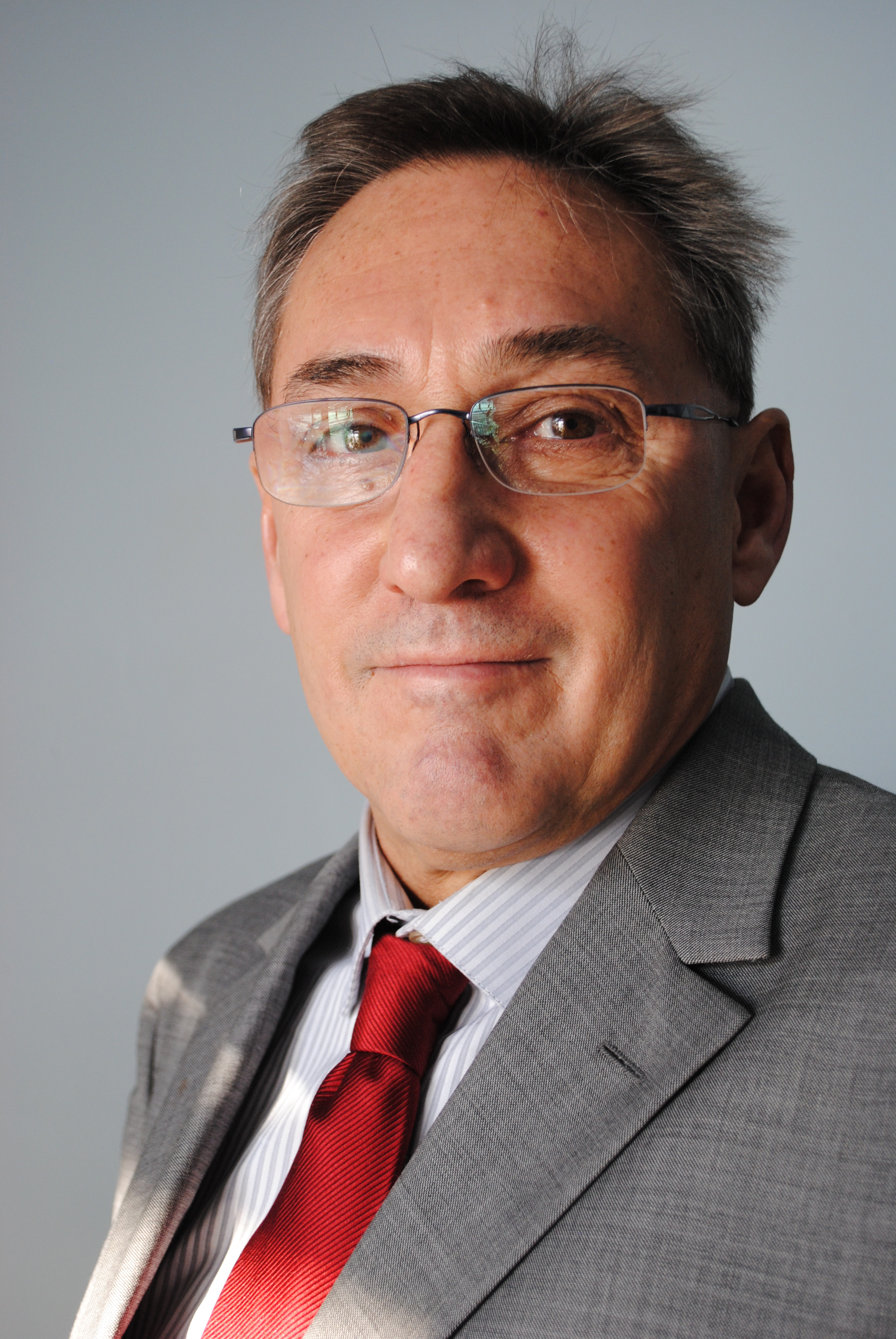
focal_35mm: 51
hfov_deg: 26.6
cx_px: 448
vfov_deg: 38.8
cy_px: 670
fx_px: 1898
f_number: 5
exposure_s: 1/30
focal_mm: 34
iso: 320
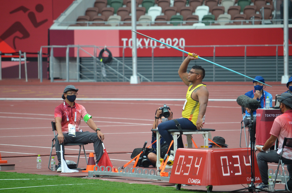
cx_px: 146
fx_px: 3642
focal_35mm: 450
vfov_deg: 3.0
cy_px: 96
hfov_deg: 4.6
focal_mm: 300
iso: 800
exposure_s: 1/640
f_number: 5.6
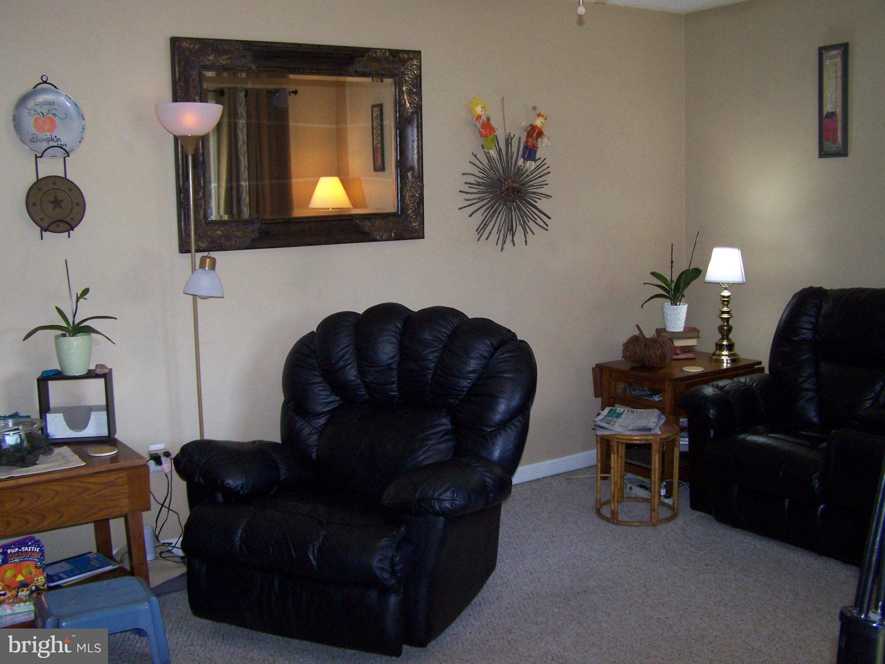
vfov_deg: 37.7
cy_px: 332
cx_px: 442
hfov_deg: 49.0
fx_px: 972
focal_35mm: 38
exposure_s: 1/60
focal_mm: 6.3
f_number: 2.8
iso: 160
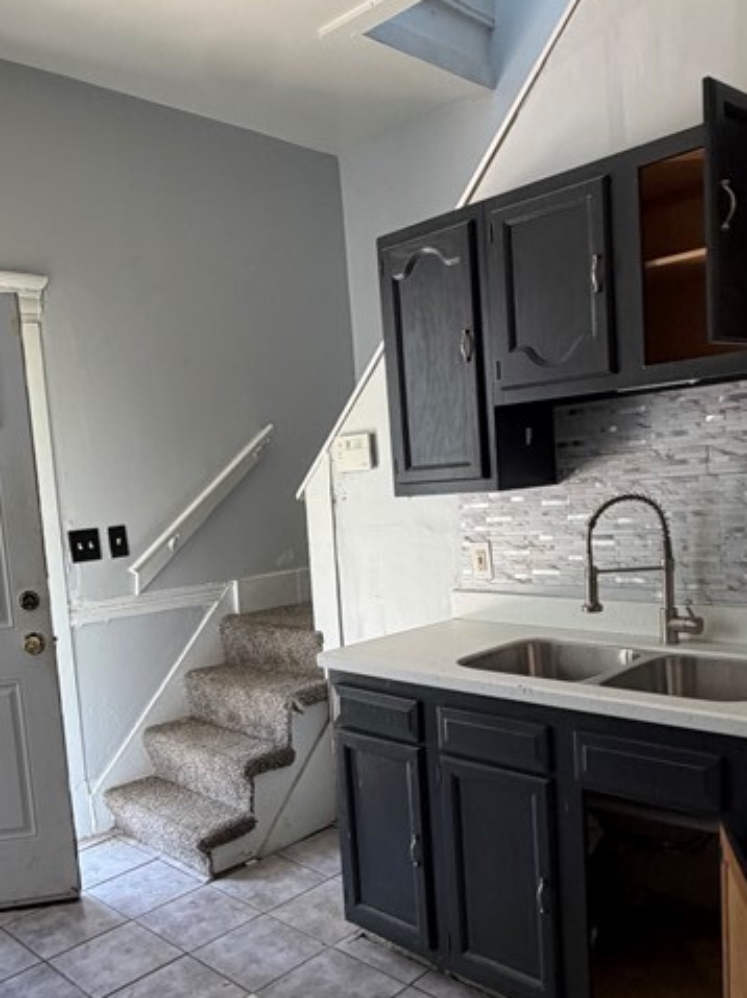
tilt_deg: -3.0
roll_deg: +4.1
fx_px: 864
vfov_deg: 59.7
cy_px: 570
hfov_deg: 46.6
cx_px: 317
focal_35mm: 30
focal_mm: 2.22
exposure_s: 1/60
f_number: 2.2
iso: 200
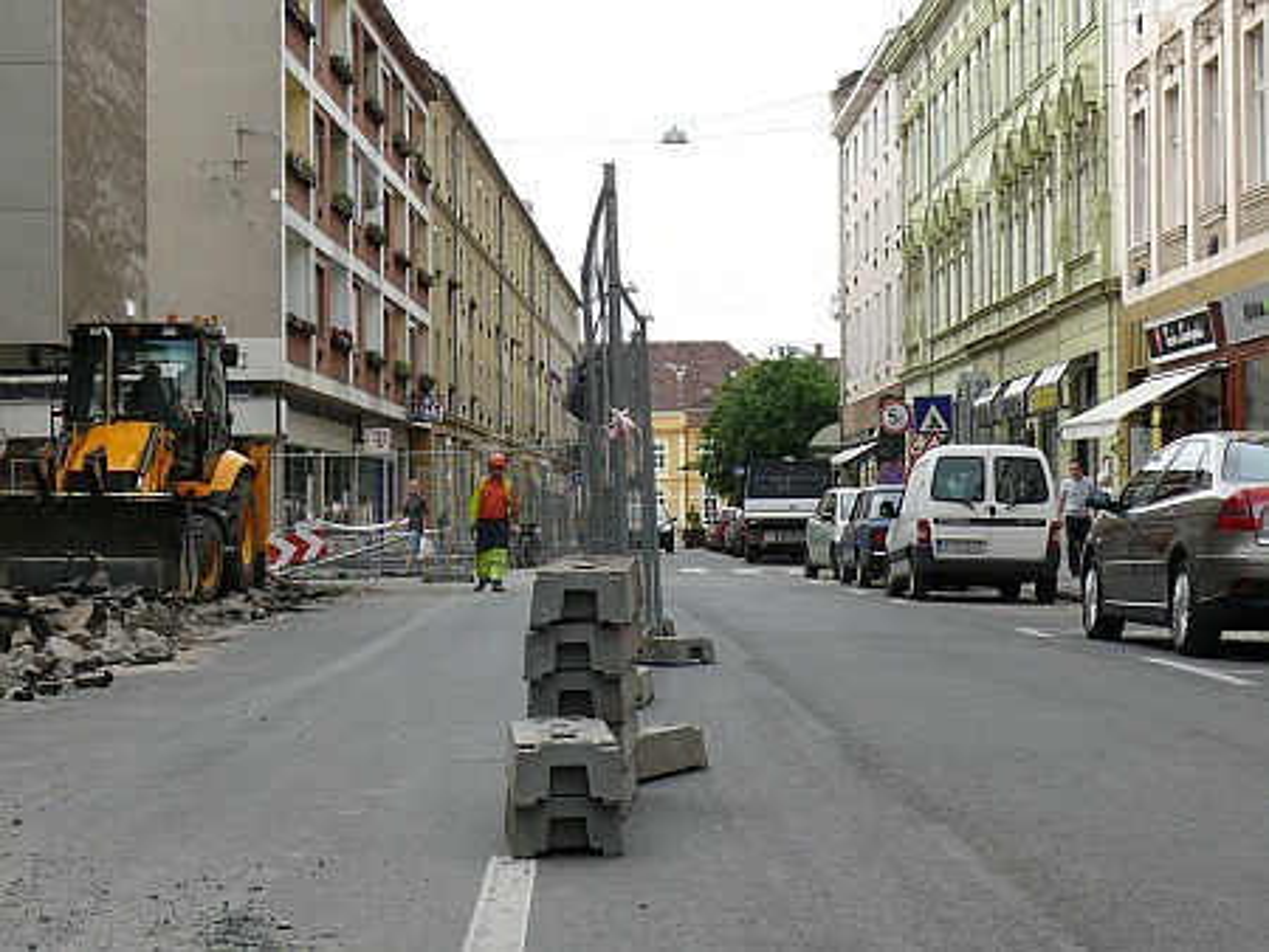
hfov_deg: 27.0
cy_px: 476
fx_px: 2641
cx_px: 634
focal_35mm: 72
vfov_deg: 20.5
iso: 100
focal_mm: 11.1
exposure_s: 1/250
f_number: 5
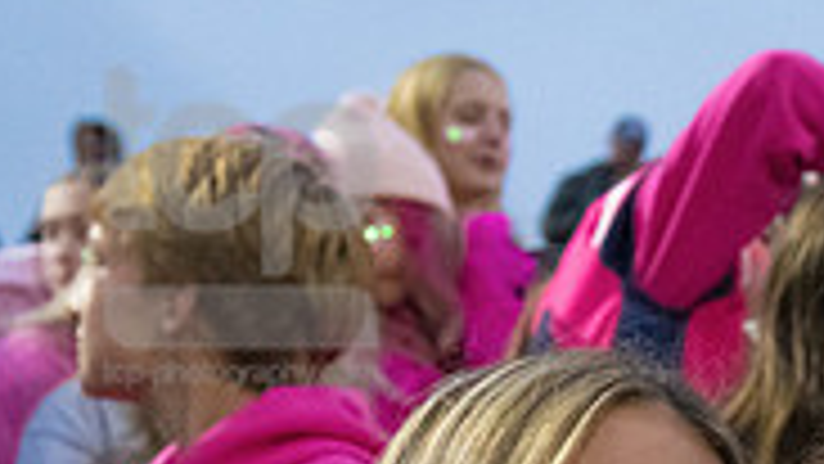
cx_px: 883
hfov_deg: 16.6
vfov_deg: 9.2
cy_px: 849
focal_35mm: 126
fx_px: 2753
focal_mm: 38
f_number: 5
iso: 6400
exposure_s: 1/320
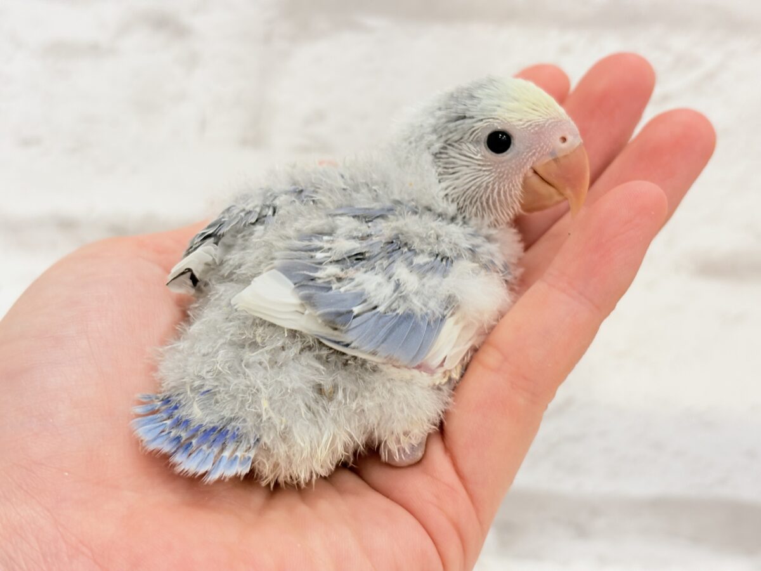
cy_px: 286
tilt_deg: -7.8
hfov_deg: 36.8
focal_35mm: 52
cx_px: 380
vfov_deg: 28.0
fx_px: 1143
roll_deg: -2.7
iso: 64
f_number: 1.6
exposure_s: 1/50
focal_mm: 5.96
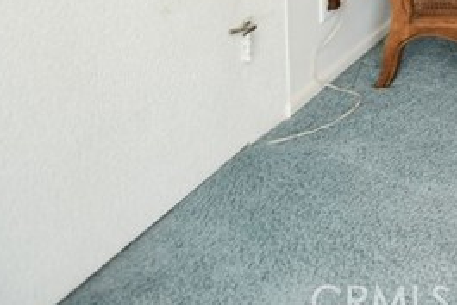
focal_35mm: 58
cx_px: 835
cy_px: -263
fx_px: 737
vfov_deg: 18.0
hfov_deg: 21.4
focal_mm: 10
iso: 450
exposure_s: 1/60
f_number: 4
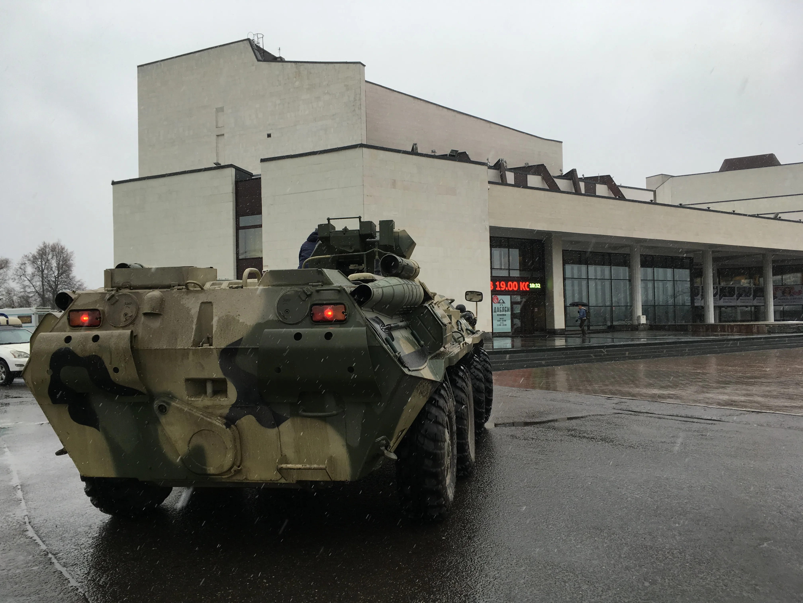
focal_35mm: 29
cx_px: 402
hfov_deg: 61.7
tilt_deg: +1.0
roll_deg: +1.6
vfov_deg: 48.2
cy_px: 302
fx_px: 673
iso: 25
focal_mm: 4.15
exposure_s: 1/149
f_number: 2.2
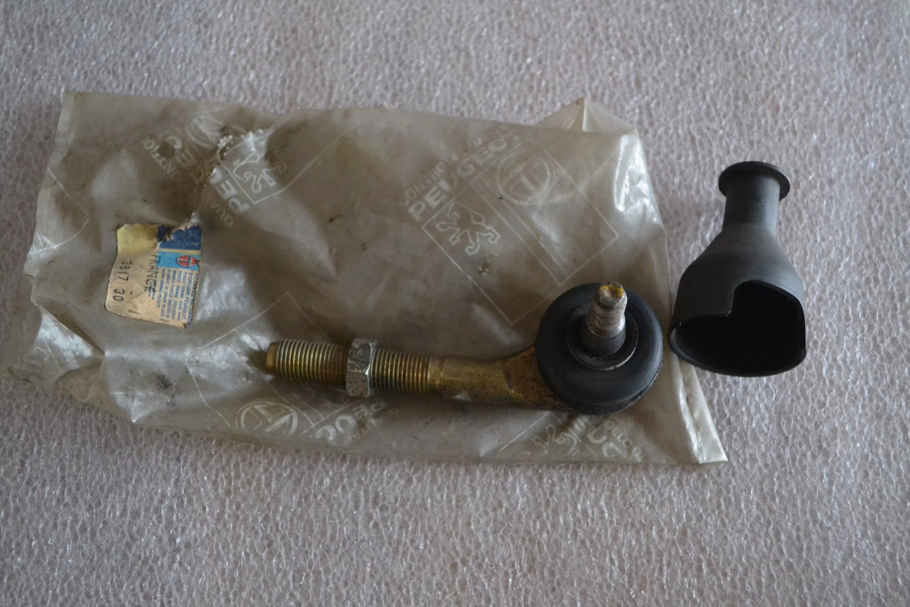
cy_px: 304
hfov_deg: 49.6
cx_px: 455
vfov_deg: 34.2
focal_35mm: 39
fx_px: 986
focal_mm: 26
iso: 2500
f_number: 4.2
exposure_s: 1/60
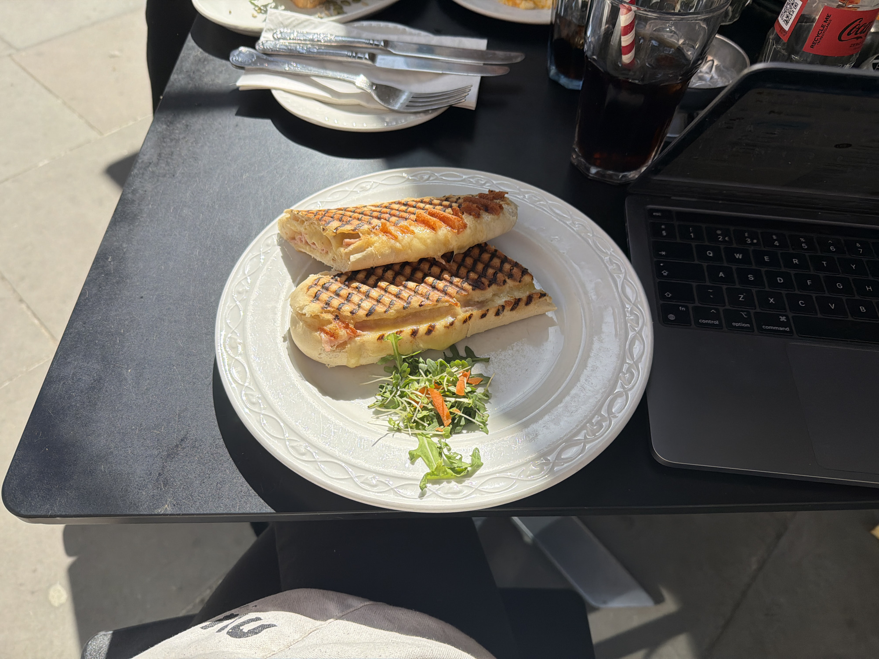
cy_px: 330
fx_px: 609
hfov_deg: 71.6
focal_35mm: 24
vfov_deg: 56.8
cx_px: 440
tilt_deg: -52.0
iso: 100
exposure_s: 1/5714
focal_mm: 6.76
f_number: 1.78
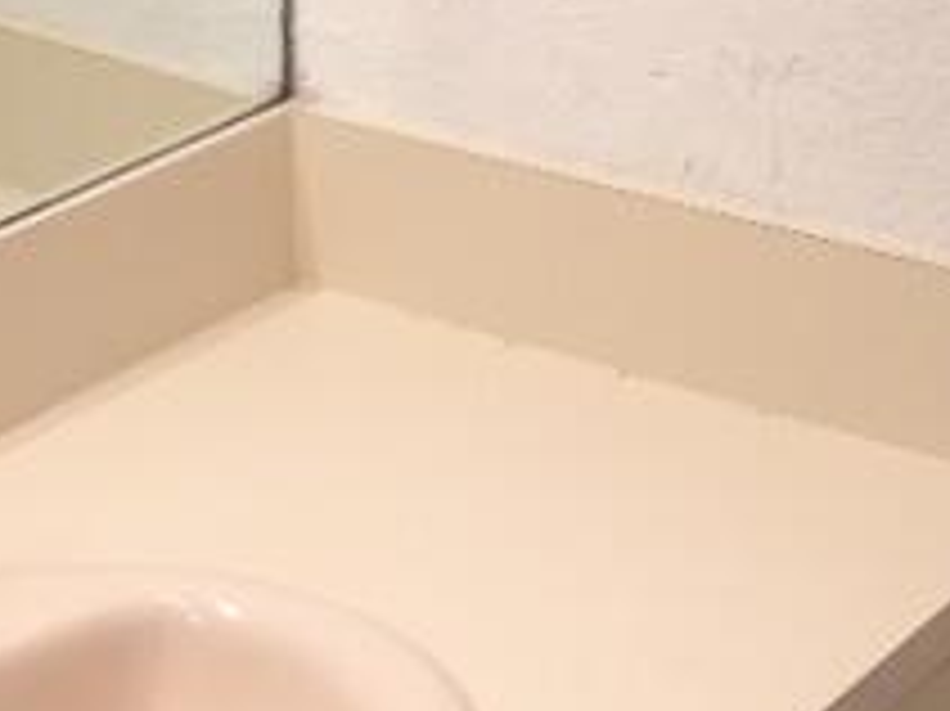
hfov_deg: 18.5
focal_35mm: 106
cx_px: 396
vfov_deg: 13.2
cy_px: 1053
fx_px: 2907
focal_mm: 4.28
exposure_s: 1/30
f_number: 2.4
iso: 64
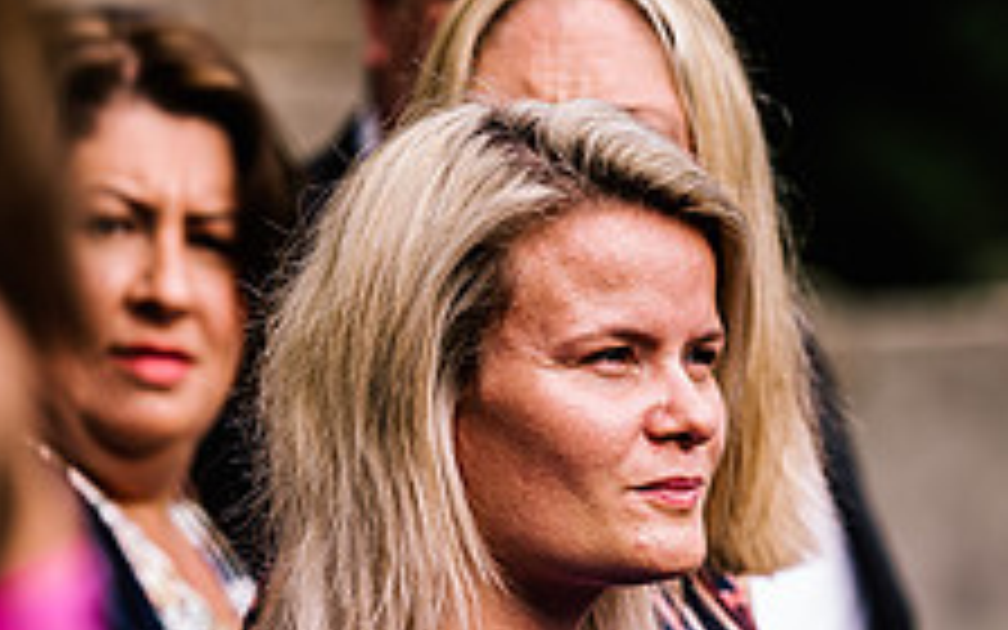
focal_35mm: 356
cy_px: 713
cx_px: 684
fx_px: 9780
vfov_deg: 3.7
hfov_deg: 5.9
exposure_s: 1/250
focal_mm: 135
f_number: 3.2
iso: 50
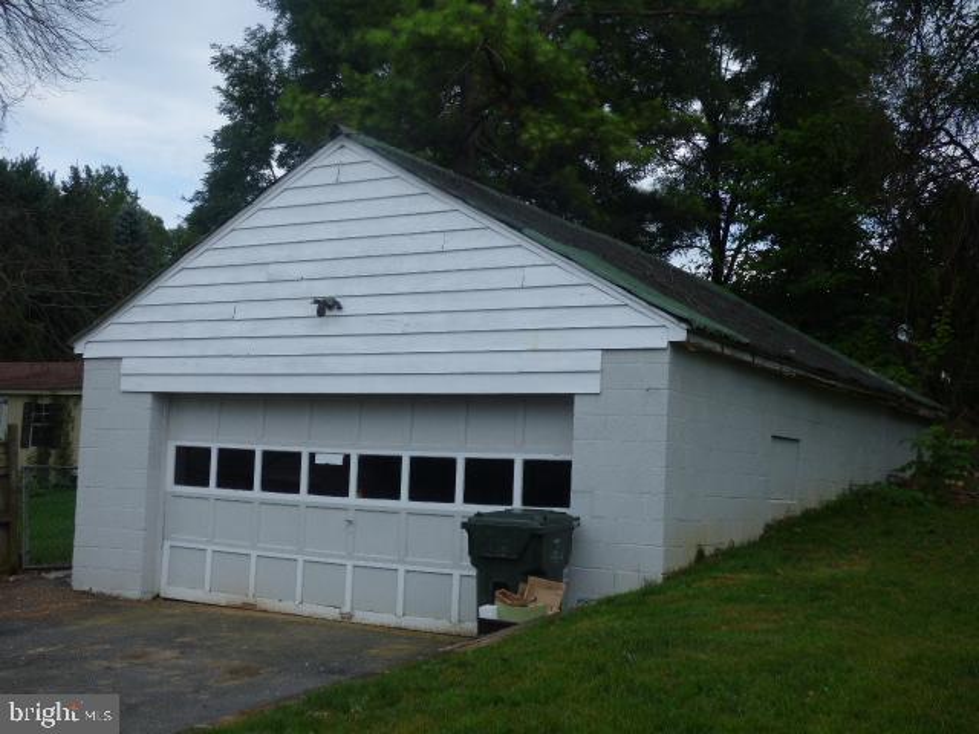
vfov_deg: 32.9
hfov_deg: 42.9
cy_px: 367
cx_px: 490
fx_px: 1244
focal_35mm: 44
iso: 100
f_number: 3.7
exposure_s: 1/640
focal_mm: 7.79
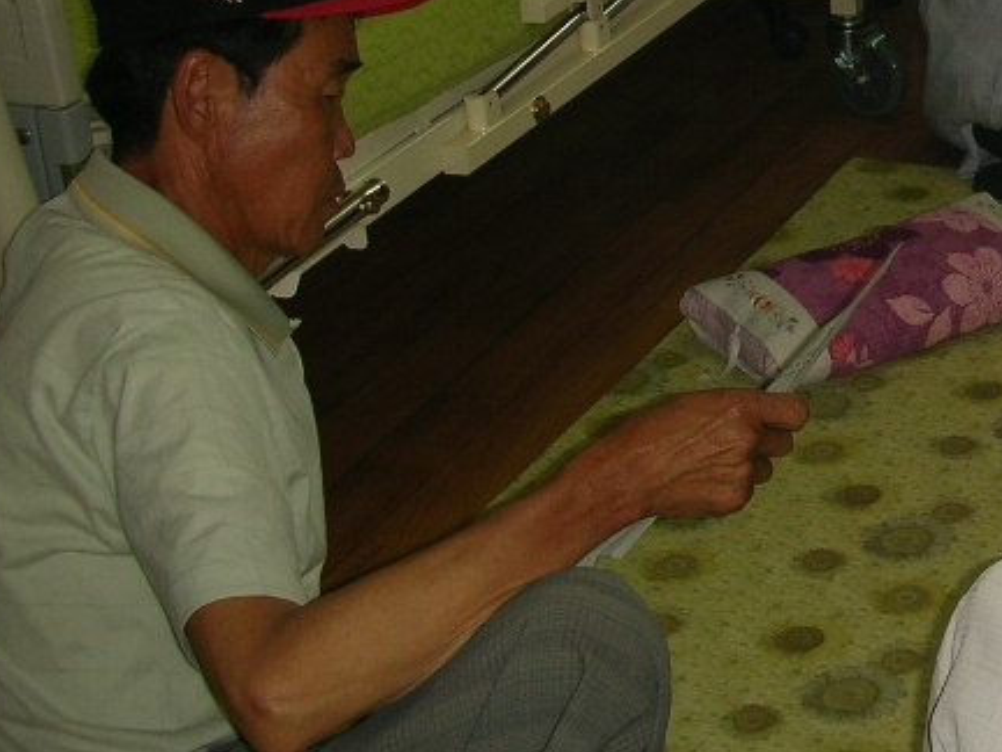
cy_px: 102
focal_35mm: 83
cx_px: 1120
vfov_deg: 17.6
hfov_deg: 22.2
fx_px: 2403
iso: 51
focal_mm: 5.8
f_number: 3
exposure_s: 1/60.1
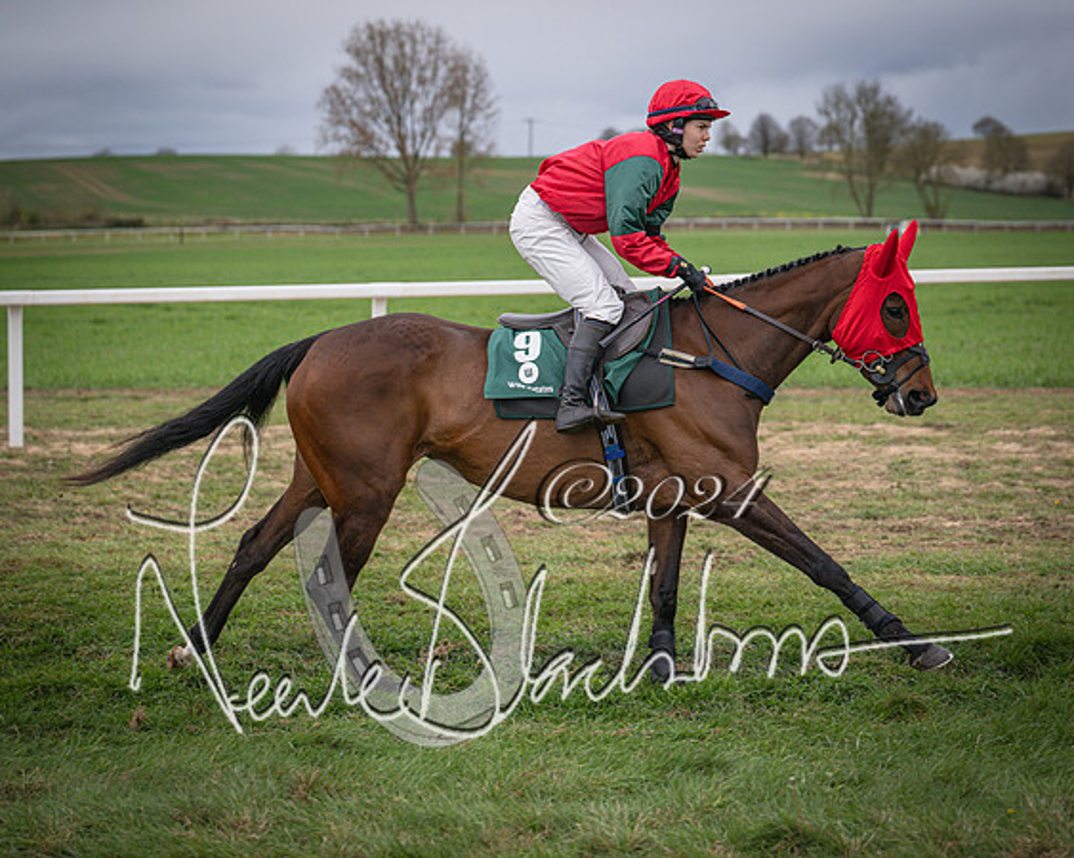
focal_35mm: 89
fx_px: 2833
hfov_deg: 21.5
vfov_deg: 17.2
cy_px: 425
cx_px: 539
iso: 400
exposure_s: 1/1600
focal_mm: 70
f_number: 3.2
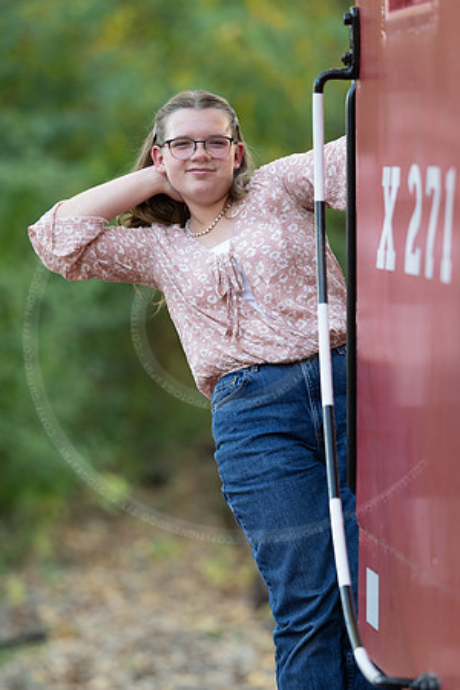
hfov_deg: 6.8
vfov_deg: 10.2
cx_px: 230
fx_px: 3871
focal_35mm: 202
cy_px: 345
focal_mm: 135
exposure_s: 1/400
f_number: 1.8
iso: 250
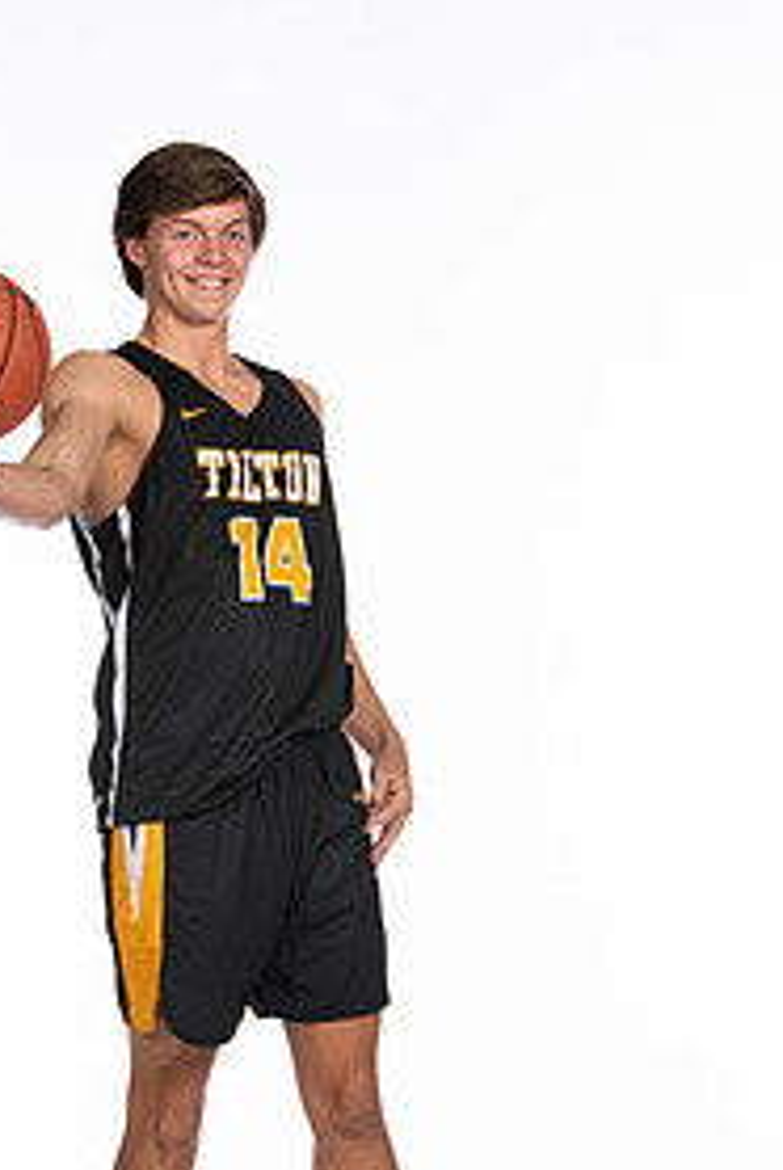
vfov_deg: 10.6
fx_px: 6313
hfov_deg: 7.1
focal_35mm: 194
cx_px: 269
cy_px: 669
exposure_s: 1/100
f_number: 5.6
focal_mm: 80
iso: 100
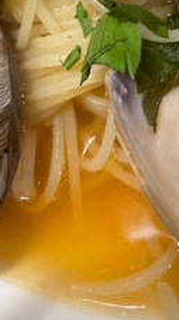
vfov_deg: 23.4
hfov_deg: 14.9
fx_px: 678
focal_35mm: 80
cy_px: -99
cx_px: 151
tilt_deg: -57.3
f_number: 1.6
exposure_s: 1/60
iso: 250
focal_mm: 4.2
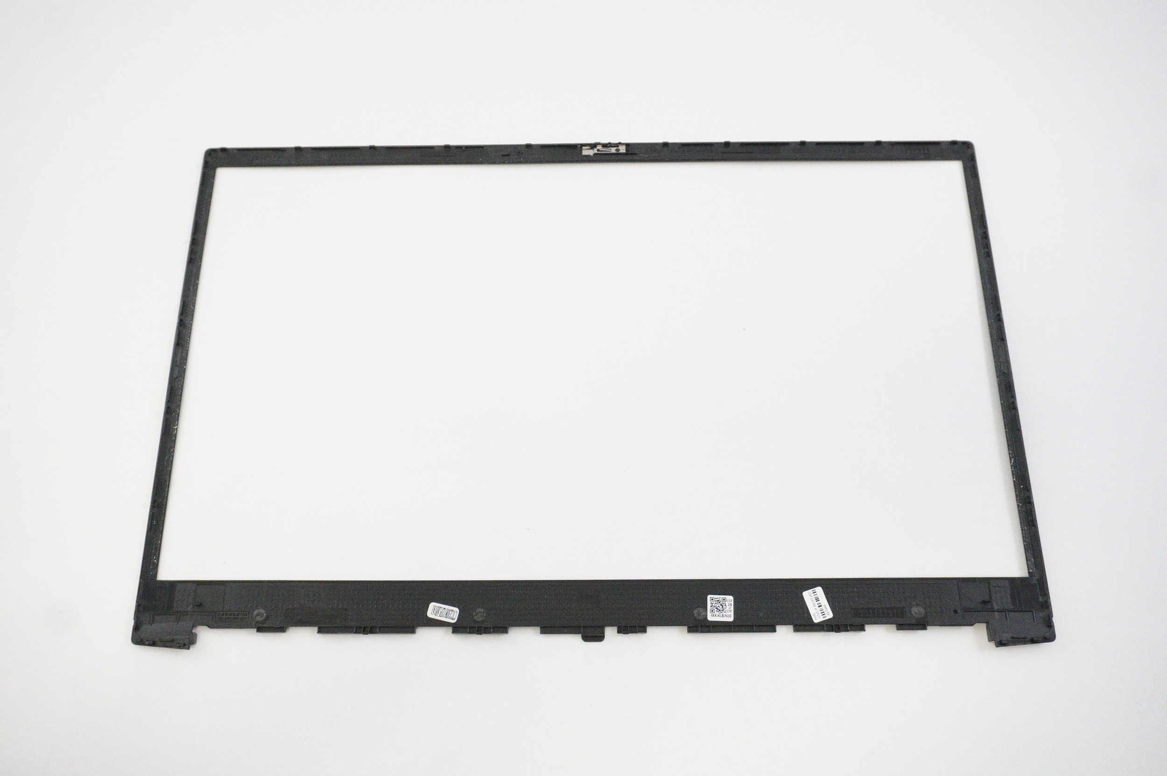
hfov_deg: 57.3
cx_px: 584
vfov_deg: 39.9
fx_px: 1069
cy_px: 388
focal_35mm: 33
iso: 8000
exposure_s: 1/400
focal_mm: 22
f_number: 5.6
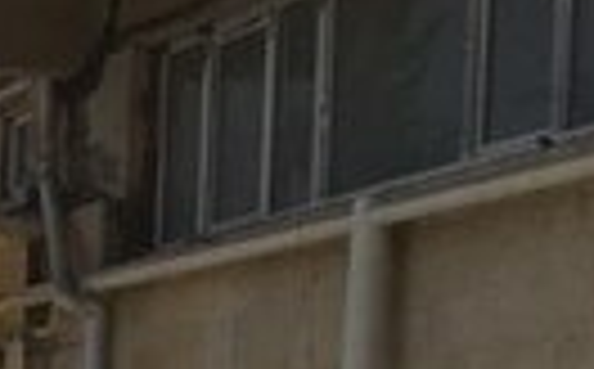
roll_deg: +0.2
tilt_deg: -6.5
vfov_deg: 7.9
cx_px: -644
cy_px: 880
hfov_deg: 11.9
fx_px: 2489
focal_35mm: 154
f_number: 2.2
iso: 32
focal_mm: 4.15
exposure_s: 1/3597
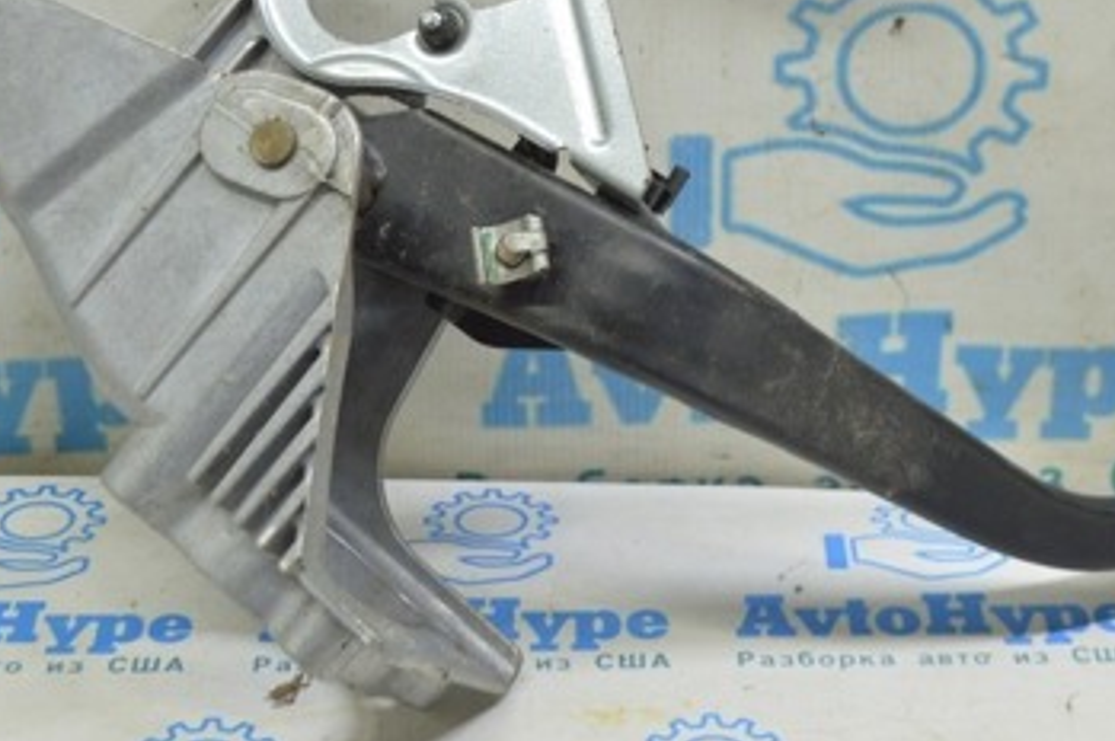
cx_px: 722
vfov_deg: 15.5
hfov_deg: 23.1
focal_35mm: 88
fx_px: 2723
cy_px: 248
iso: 400
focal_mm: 32
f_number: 5.6
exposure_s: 1/20
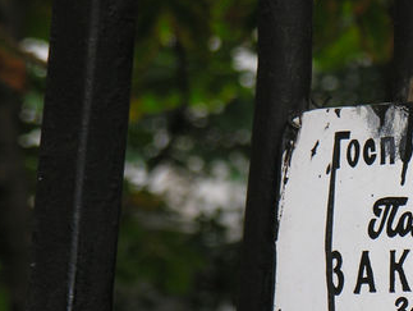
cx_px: 550
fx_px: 5817
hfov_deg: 4.1
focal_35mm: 487
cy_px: 264
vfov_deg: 3.1
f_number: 4
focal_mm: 44.5
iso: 50
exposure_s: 1/30
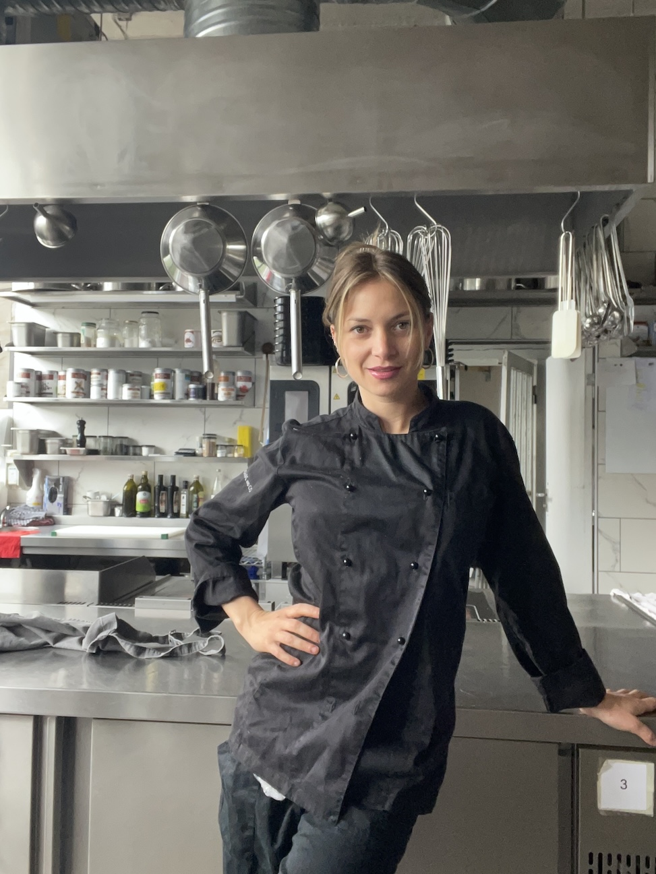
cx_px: 328
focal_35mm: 30
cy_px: 437
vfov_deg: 60.0
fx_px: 758
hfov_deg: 46.8
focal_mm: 2.71
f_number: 2.2
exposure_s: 1/60
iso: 160
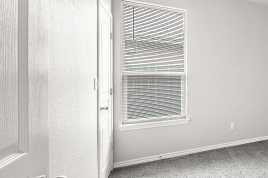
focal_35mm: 23
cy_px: 81
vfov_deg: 55.0
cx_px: 243
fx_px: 171
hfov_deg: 63.2
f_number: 9
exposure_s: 1/2.5
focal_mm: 12
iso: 500
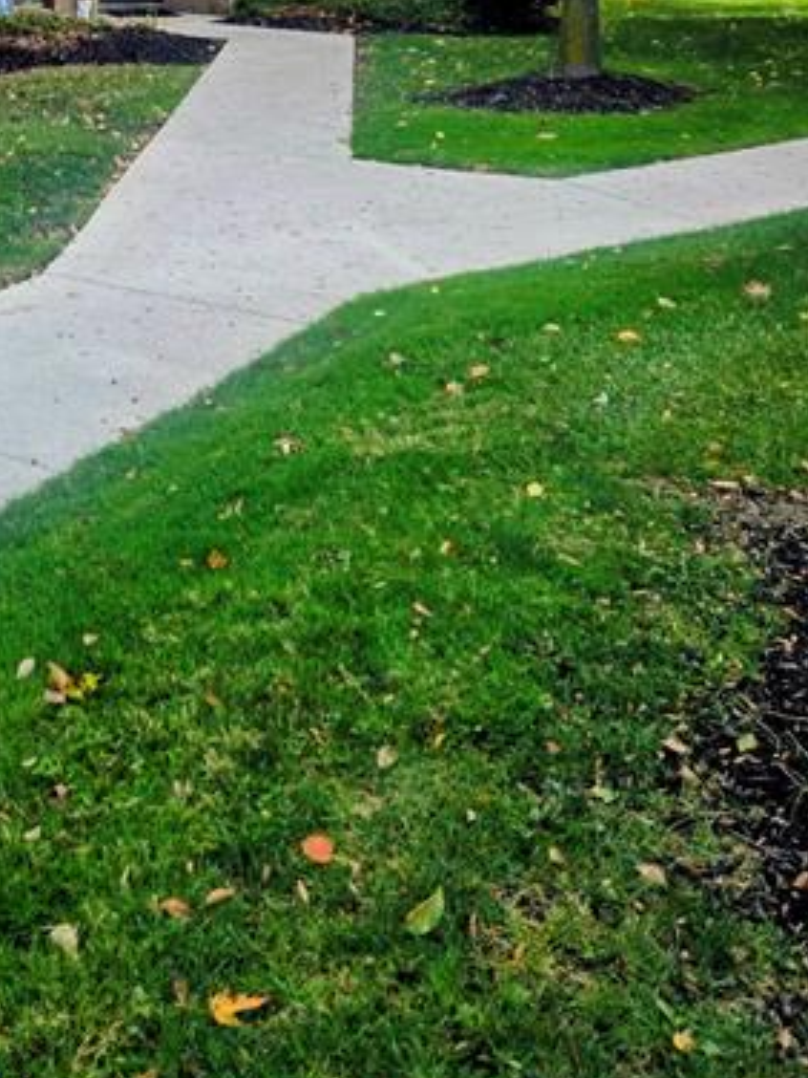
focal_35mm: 47
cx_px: 32
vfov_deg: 37.2
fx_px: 1463
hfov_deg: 29.2
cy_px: 63
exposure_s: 1/516
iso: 25
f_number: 1.8
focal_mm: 5.4
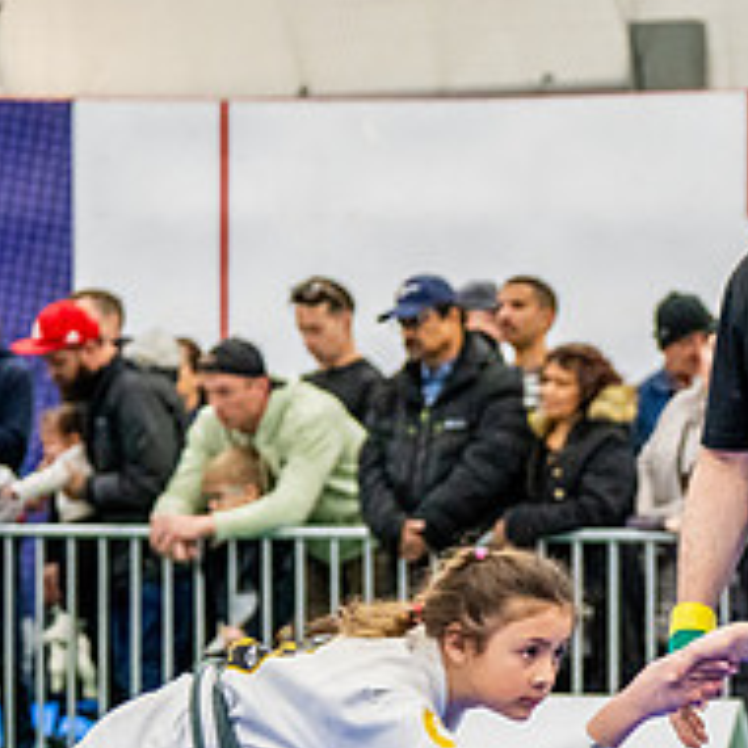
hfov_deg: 9.5
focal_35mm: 182
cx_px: 842
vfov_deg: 9.5
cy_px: 754
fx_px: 4449
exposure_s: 1/500
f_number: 2.8
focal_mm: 70
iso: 5000
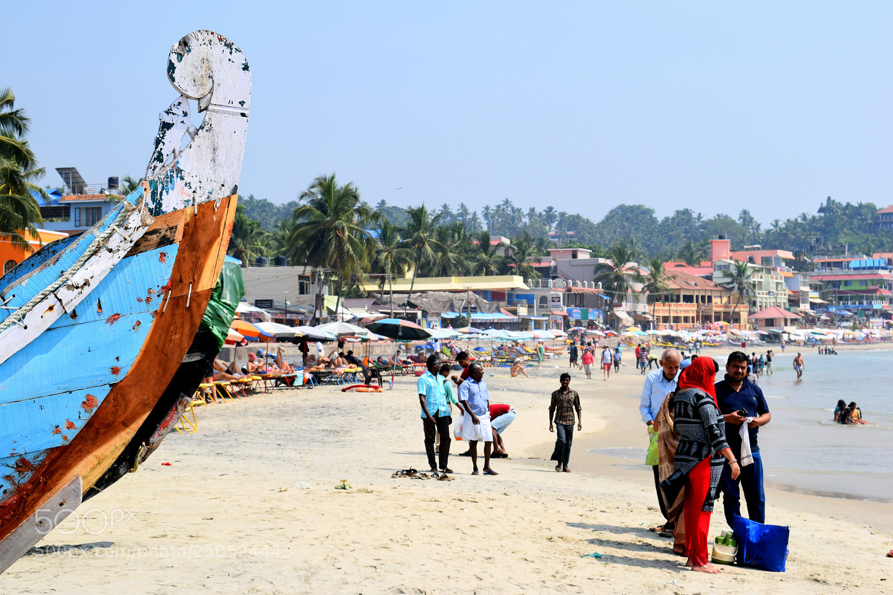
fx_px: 1674
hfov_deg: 29.9
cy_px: 298
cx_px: 446
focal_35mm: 68
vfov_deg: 20.2
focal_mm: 45
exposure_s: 1/500
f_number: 11
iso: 200
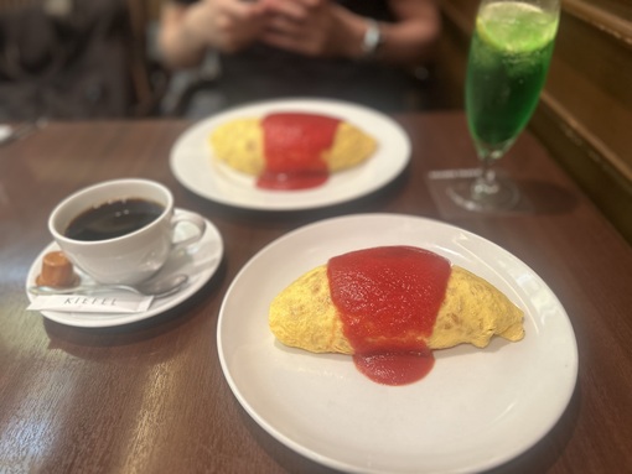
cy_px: 237
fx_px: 475
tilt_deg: -36.4
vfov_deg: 53.1
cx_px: 316
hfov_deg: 67.3
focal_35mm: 26
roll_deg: +1.5
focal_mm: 5.7
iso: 160
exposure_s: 1/60
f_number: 1.5
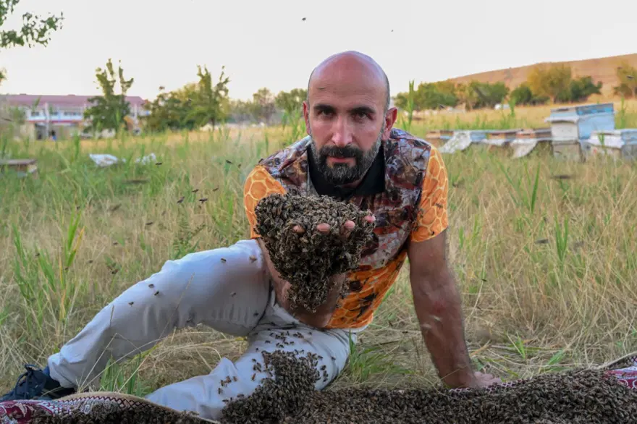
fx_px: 619
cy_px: 212
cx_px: 318
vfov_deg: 37.8
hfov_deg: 54.5
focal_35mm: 35
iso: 1600
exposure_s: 1/80
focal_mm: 23.5
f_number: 5
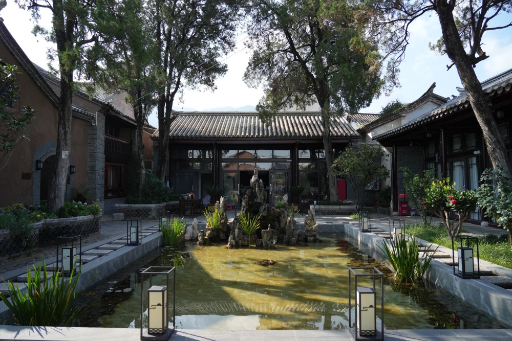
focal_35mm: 24
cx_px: 256
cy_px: 170
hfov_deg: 73.7
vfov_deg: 53.1
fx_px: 341
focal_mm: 24
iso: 1250
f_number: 4
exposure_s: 1/5000
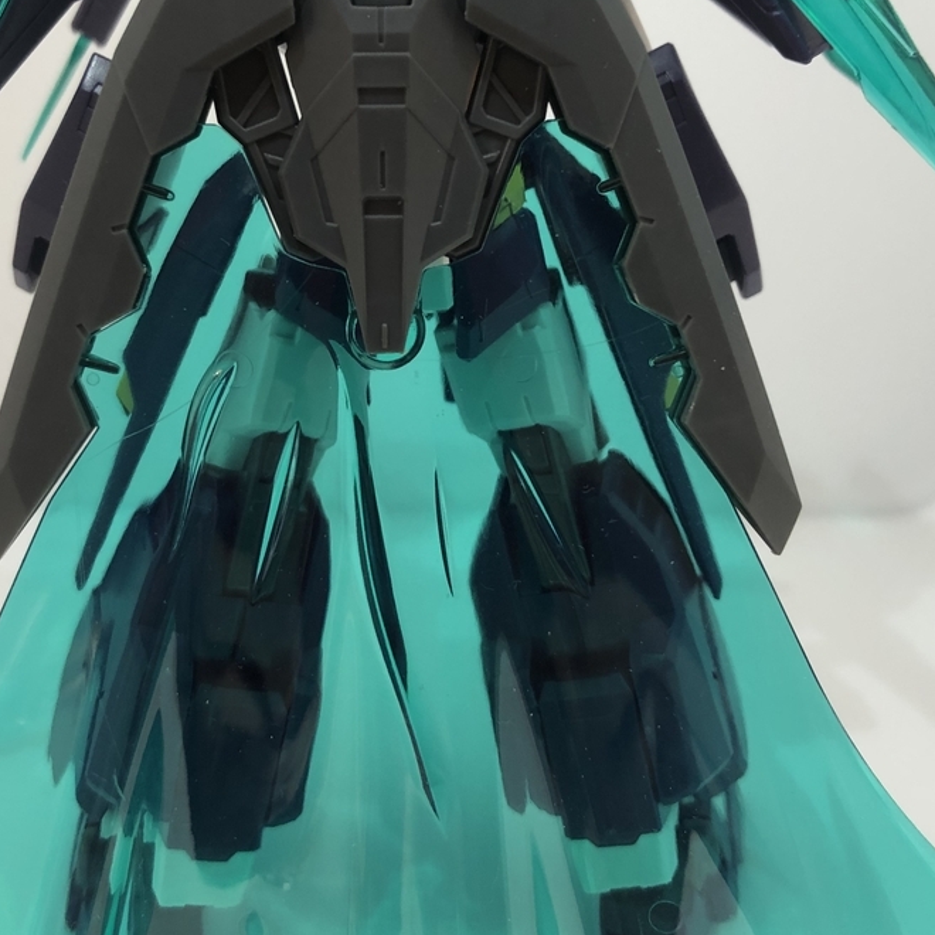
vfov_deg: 37.3
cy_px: 336
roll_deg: -1.1
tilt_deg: -17.6
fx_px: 1375
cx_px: 401
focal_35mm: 45
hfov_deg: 37.5
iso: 40
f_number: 1.8
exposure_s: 1/24
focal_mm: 3.99
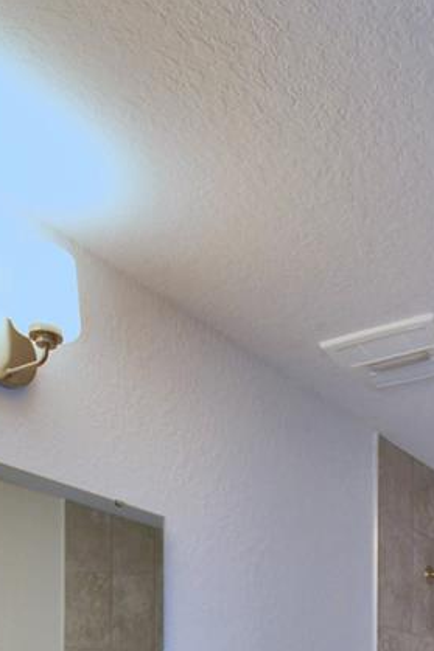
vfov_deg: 36.7
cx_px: 352
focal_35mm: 43
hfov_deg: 30.4
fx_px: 778
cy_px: 752
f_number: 4.5
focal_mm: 10
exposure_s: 1/50
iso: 200
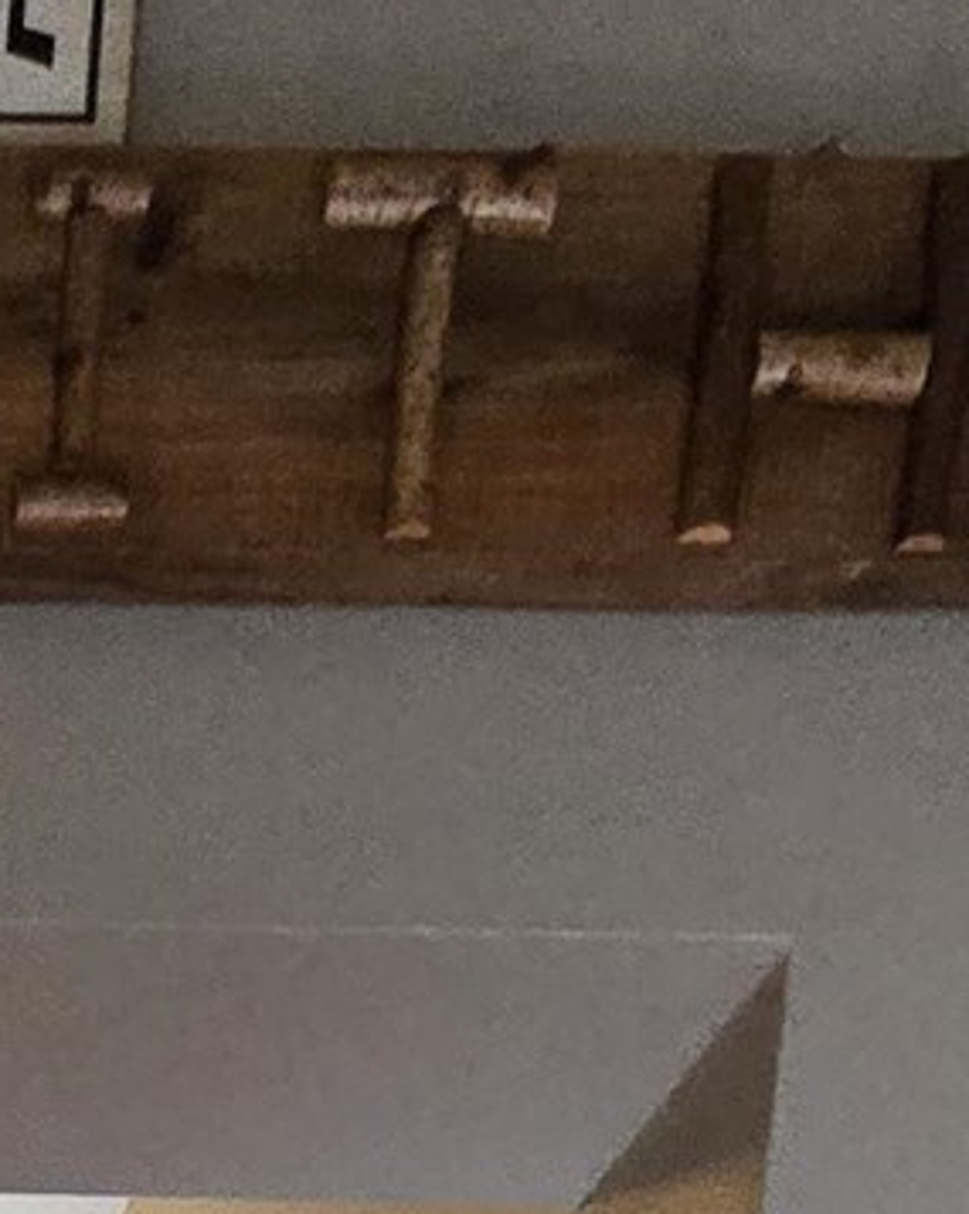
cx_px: -881
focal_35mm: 82
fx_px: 2943
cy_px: 3445
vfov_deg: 12.3
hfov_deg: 15.5
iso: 250
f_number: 2.2
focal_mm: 2.2
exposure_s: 1/60
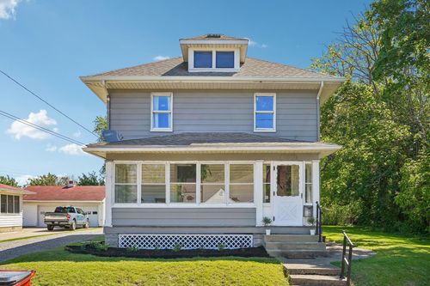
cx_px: 215
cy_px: 143
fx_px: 346
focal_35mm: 29
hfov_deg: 63.7
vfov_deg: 44.9
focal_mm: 29
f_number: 8
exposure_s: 1/200
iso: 100
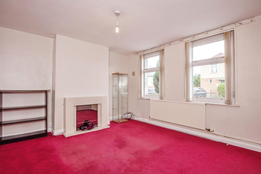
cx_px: 130
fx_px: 123
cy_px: 87
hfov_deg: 93.3
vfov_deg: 70.5
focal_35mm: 17
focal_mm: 17
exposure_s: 1/60
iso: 200
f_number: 13
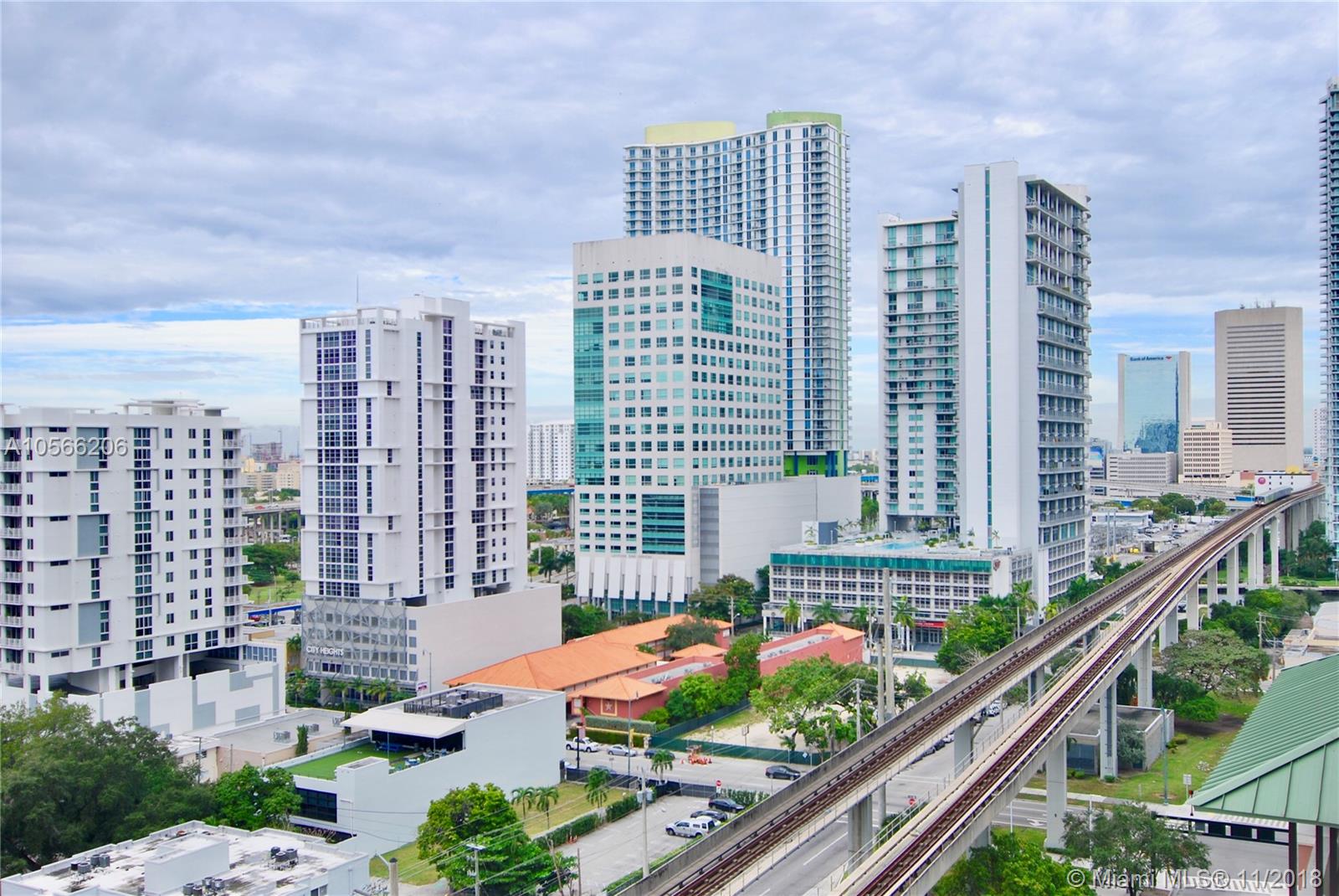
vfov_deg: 36.9
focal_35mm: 36
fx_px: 1340
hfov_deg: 53.1
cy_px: 448
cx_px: 670
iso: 100
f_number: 7.1
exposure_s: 1/200
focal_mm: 24
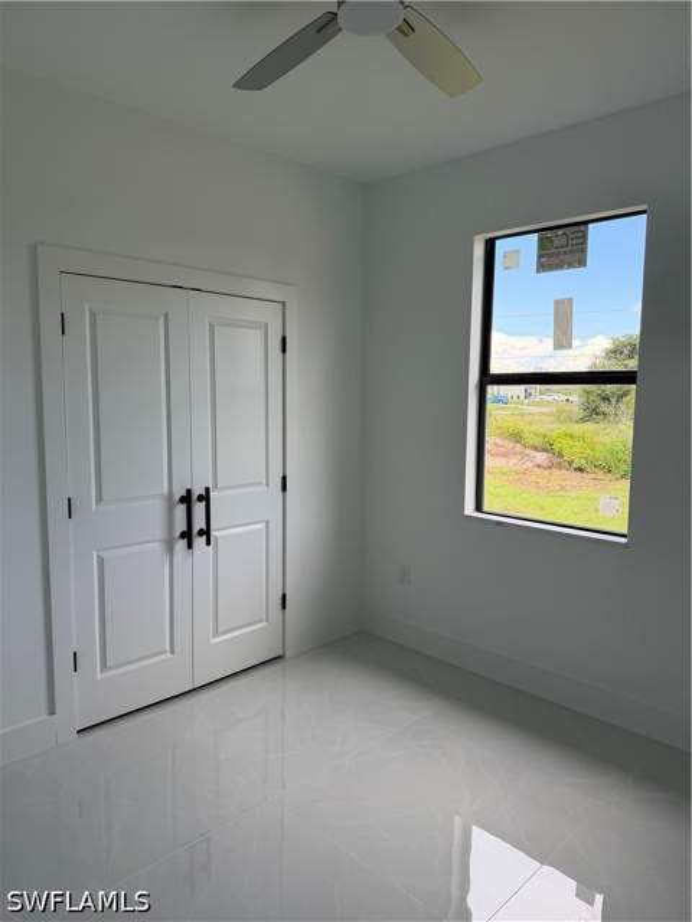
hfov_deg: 56.8
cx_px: 346
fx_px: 640
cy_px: 461
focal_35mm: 24
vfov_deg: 71.6
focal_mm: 6.76
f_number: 1.78
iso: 80
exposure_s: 1/228
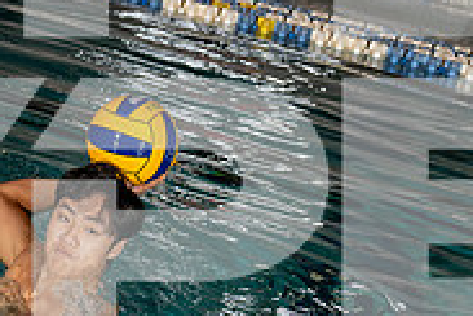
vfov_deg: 7.2
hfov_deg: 10.7
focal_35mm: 190
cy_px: 216
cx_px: -18
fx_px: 2496
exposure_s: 1/250
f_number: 4
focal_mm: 60
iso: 100
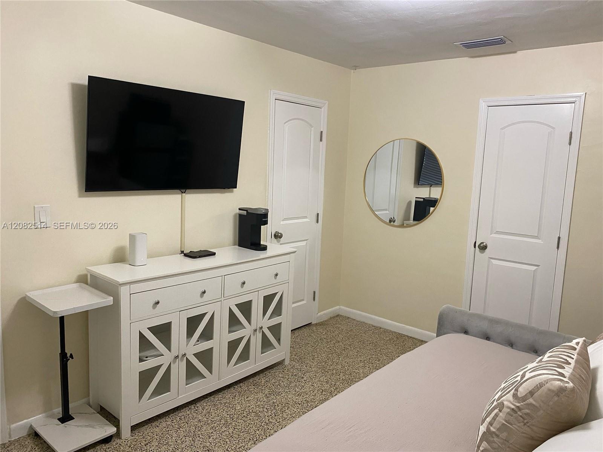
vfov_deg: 53.1
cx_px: 302
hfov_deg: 67.3
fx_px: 453
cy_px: 226
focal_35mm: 26
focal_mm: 4.25
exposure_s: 1/60
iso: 250
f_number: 1.8
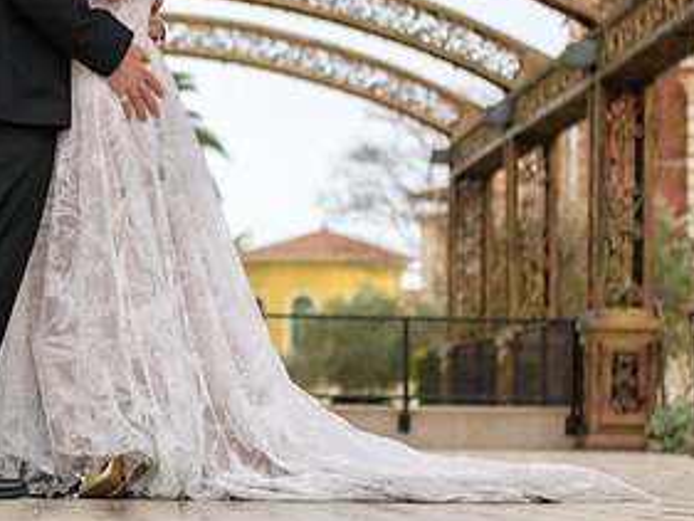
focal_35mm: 139
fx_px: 2788
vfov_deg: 10.7
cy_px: 162
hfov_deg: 14.1
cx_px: 156
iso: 400
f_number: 2.8
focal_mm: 70
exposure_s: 1/3200
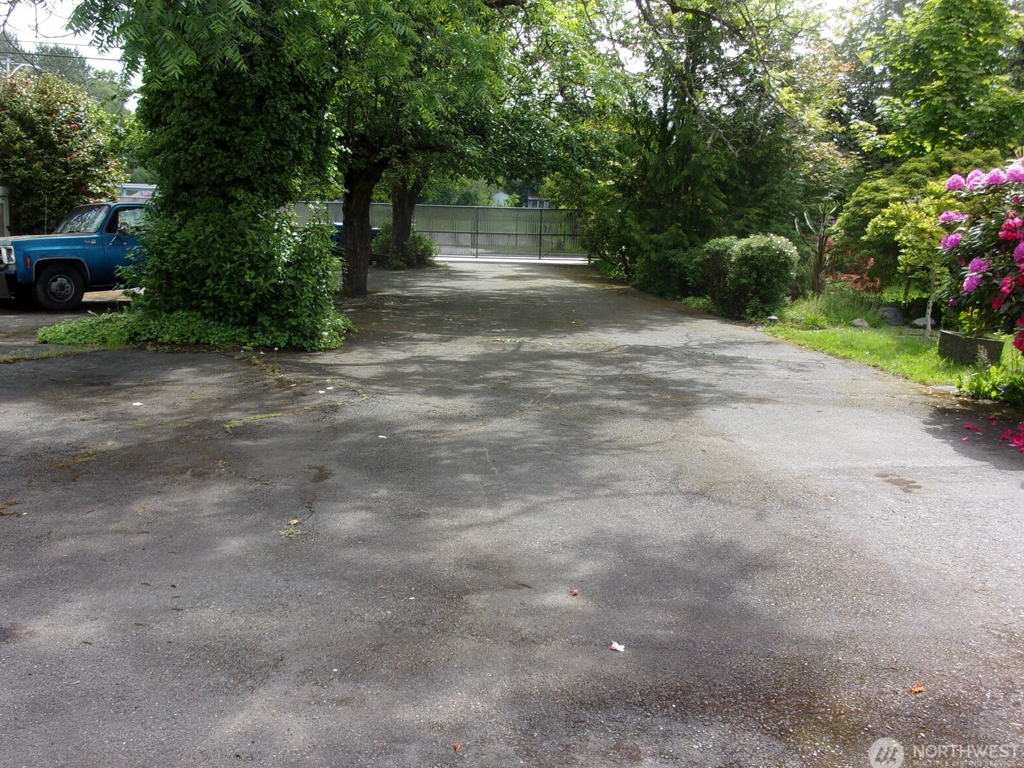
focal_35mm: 37
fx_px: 1095
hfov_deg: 50.1
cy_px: 387
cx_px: 513
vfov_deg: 38.7
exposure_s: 1/200
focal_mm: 6.4
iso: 80
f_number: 4.5
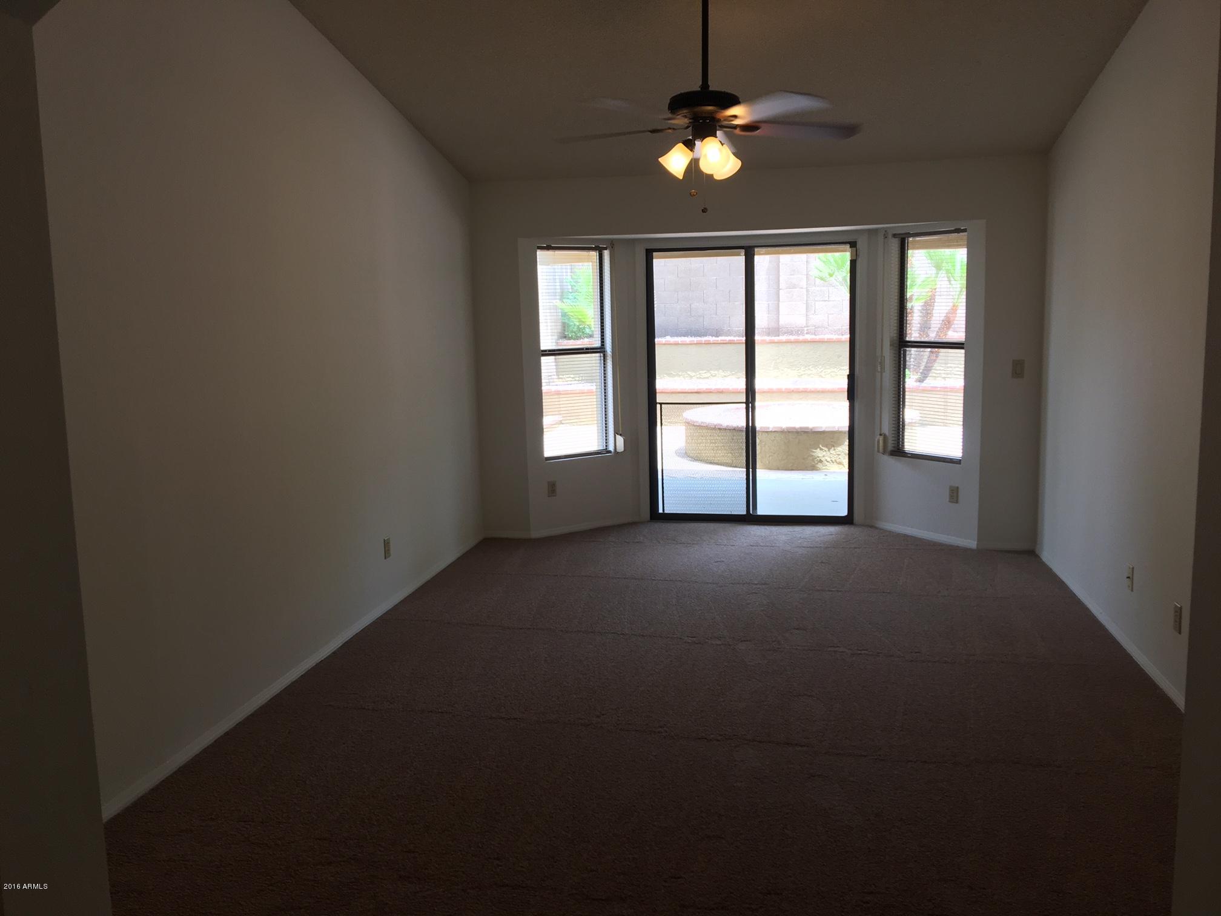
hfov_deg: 61.7
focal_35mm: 29
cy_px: 458
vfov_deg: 48.2
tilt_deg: -6.7
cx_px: 610
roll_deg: +1.6
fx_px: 1023
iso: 32
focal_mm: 4.15
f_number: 2.2
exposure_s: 1/60
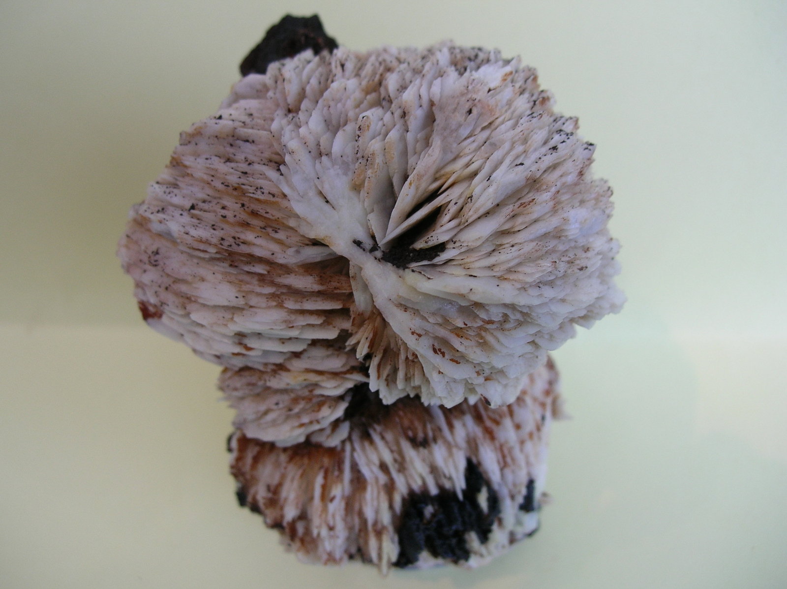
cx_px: 394
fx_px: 818
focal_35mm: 36
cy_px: 294
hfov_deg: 51.4
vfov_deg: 39.6
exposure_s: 1/11.6
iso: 50
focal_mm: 6
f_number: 2.7
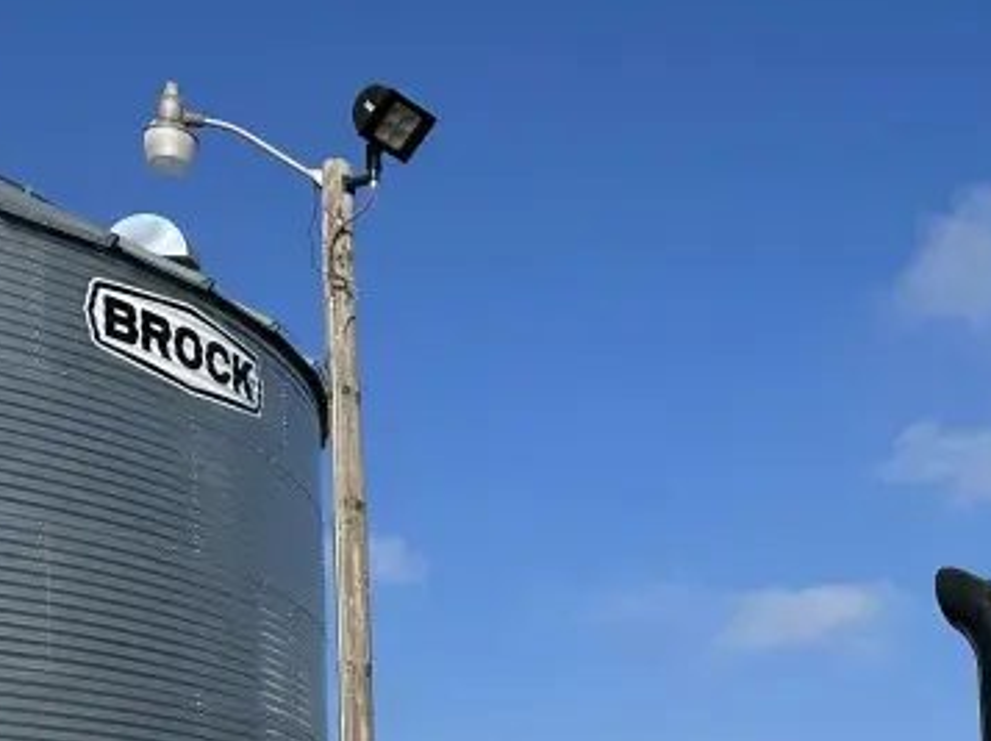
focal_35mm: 70
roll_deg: +3.2
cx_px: 933
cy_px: 855
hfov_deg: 26.6
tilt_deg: +5.7
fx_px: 2002
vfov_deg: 19.9
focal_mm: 5.7
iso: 50
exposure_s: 1/7463
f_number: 1.5
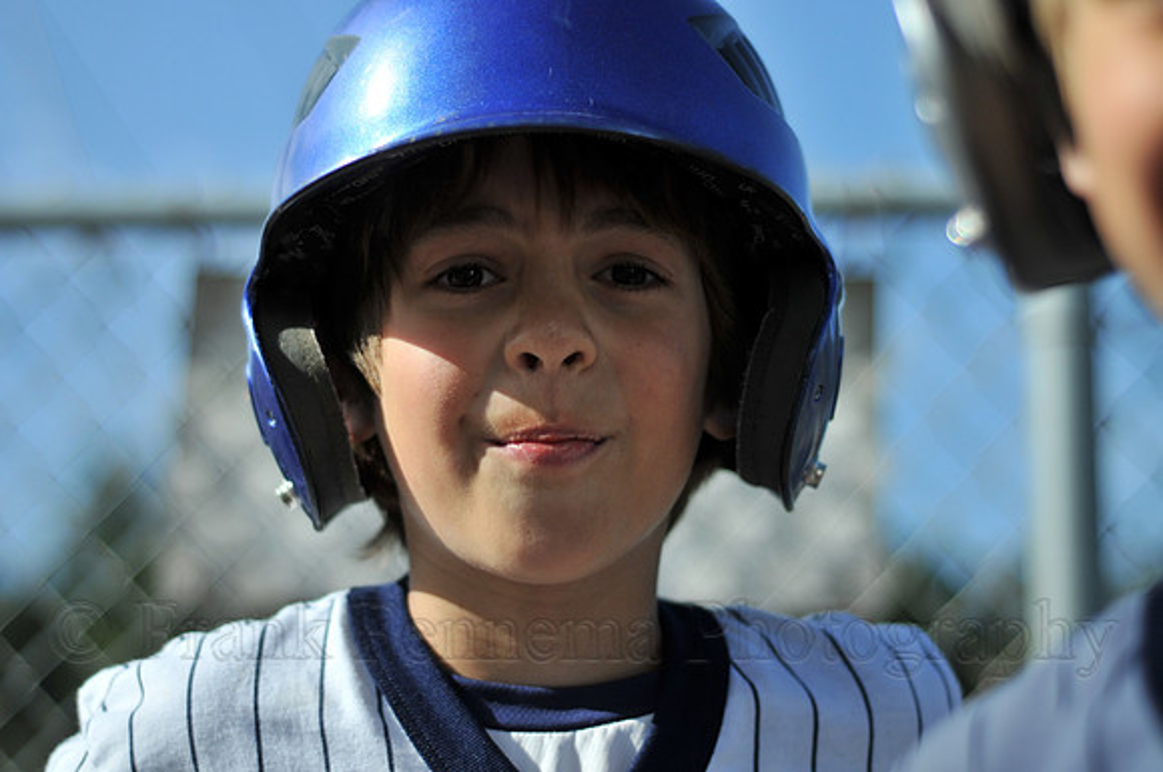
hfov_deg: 27.0
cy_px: 386
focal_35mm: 75
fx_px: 2420
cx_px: 582
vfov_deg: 18.1
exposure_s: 1/8000
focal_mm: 50
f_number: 2
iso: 200
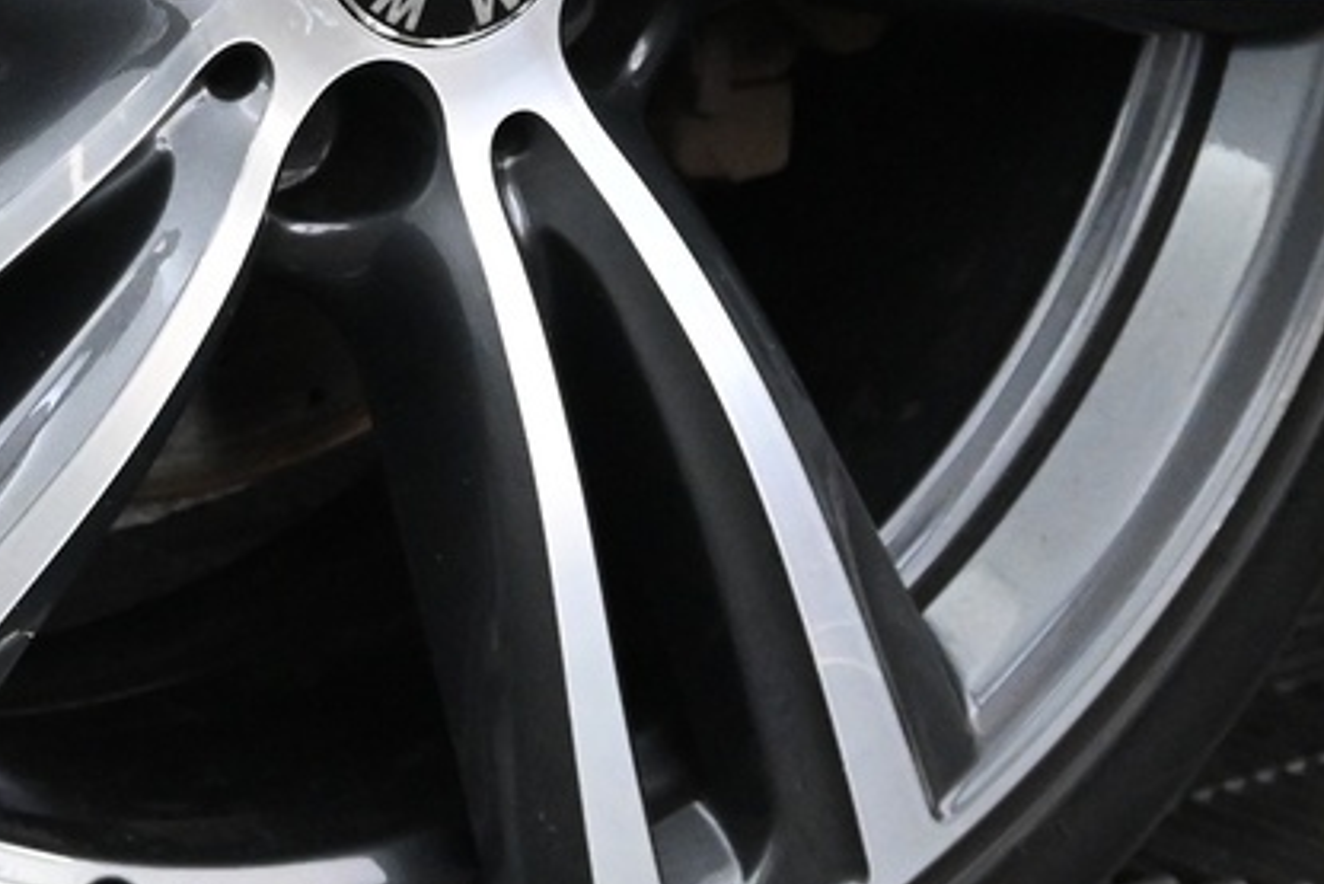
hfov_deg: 17.3
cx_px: 185
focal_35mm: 117
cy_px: -128
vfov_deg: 11.5
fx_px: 4304
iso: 3600
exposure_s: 1/30
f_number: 3.8
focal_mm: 20
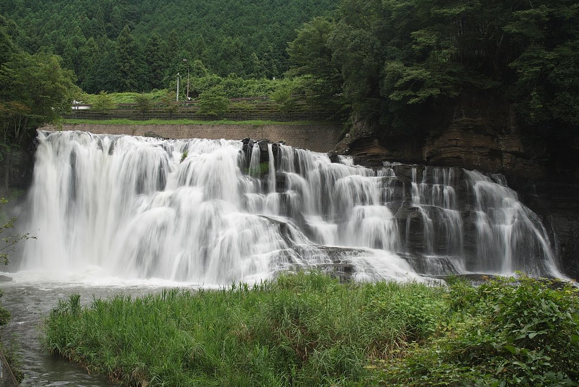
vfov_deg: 36.0
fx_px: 595
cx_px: 292
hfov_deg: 51.9
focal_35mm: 37
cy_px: 196
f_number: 8
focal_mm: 24
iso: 100
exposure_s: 1/8
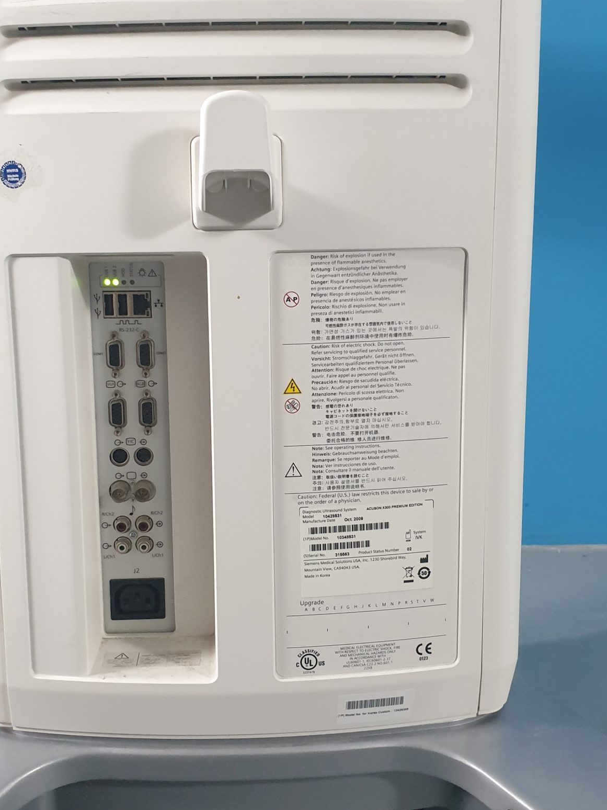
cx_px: 259
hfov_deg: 33.5
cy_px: 398
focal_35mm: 43
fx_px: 1005
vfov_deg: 43.8
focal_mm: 4.3
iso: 400
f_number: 2.4
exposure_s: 1/50
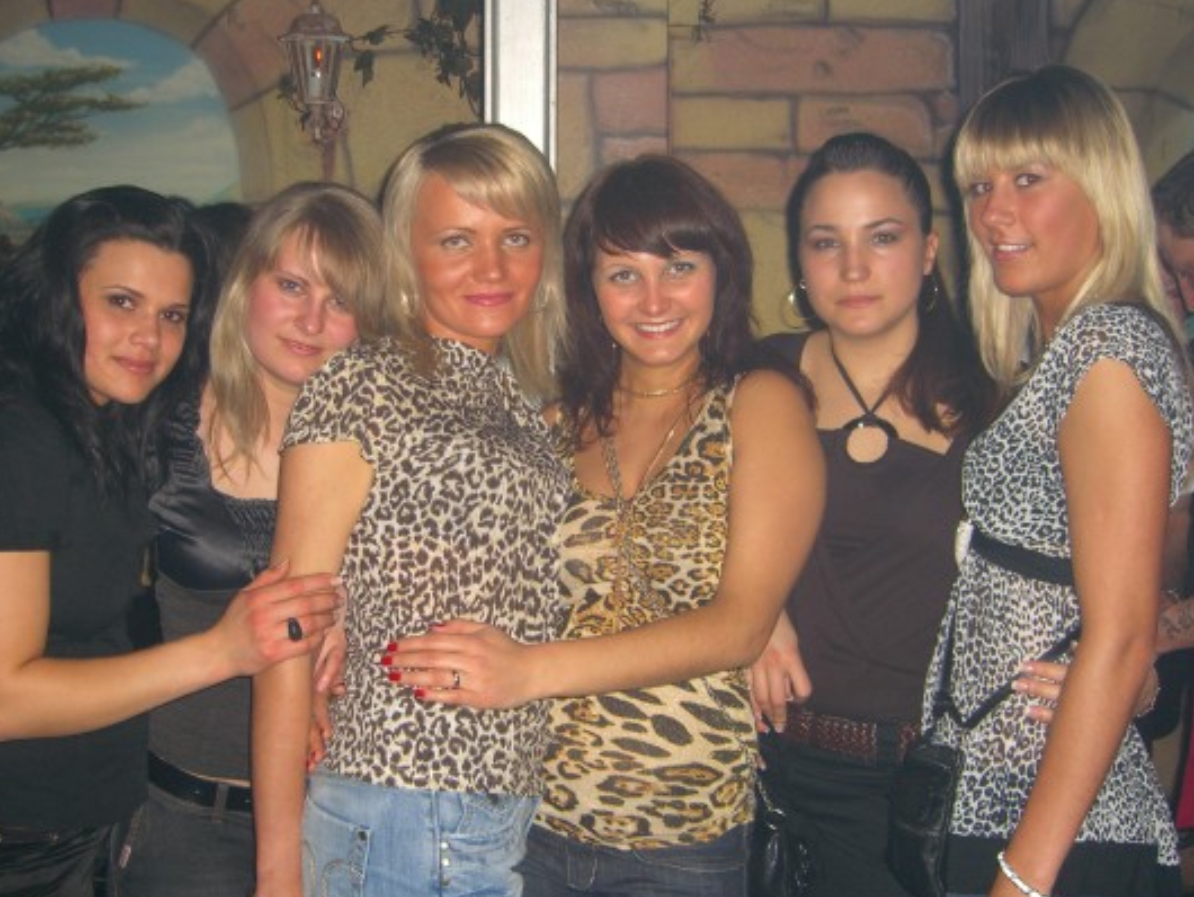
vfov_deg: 33.6
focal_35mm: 43
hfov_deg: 43.8
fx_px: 1484
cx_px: 554
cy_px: 464
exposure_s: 1/60
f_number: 2.8
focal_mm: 7.9
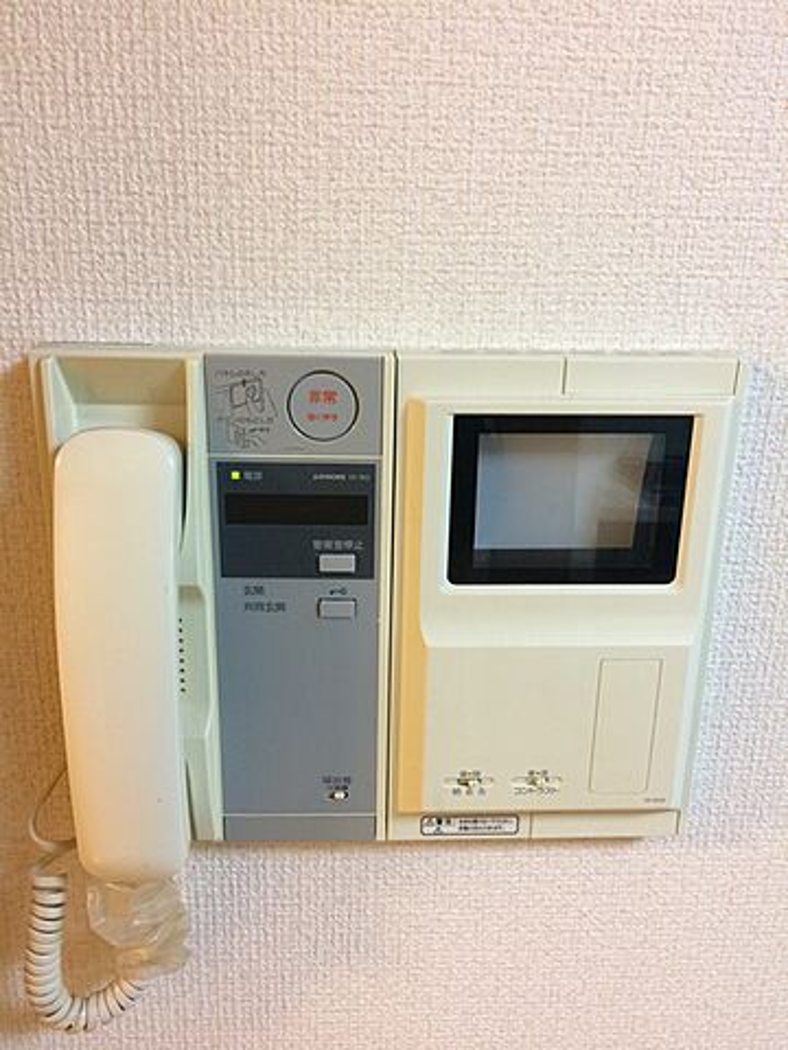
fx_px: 880
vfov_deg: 61.7
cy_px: 525
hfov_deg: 48.2
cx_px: 394
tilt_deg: -19.1
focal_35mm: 29
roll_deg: -1.4
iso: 160
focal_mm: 4.15
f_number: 2.2
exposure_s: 1/33
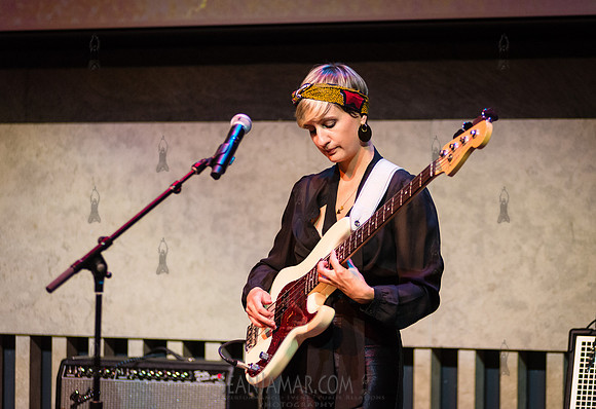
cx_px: 333
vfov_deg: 8.7
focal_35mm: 161
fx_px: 2683
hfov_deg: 12.7
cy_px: 187
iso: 3200
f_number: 2.8
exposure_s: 1/400
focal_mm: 145
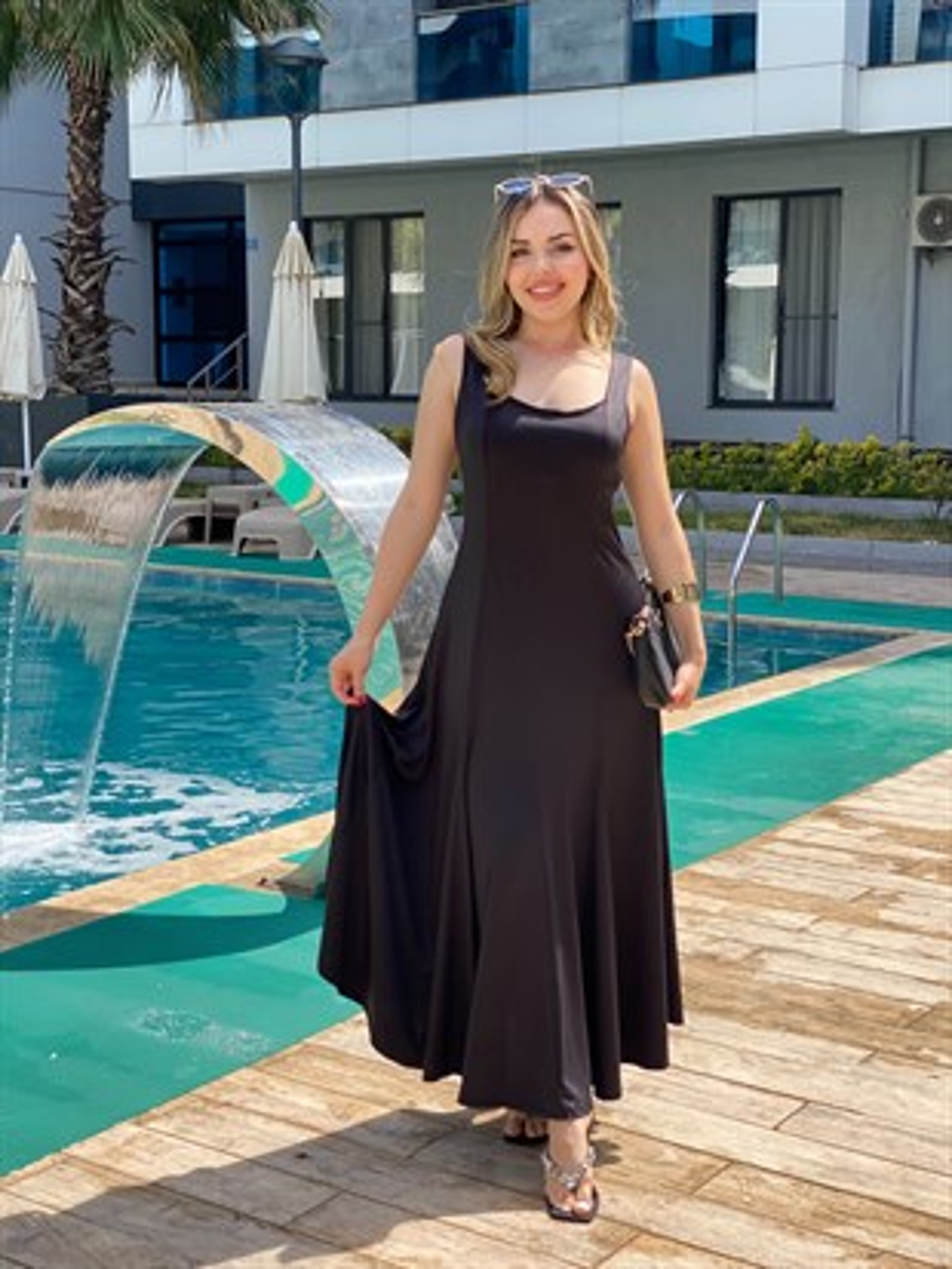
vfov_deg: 36.8
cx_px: 476
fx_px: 1906
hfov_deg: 28.0
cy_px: 634
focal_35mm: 52
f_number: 2
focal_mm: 6
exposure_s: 1/521
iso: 20
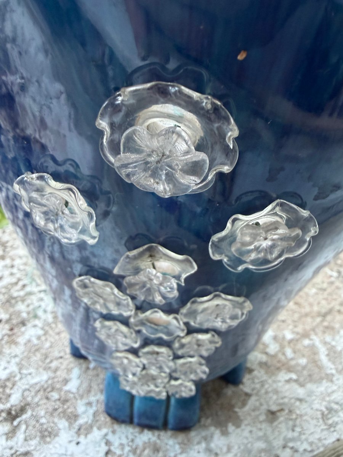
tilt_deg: -33.0
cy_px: 228
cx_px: 172
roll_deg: -5.2
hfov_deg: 56.8
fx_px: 317
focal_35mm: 24
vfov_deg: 71.6
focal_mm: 2.22
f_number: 2.2
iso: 320
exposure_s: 1/89
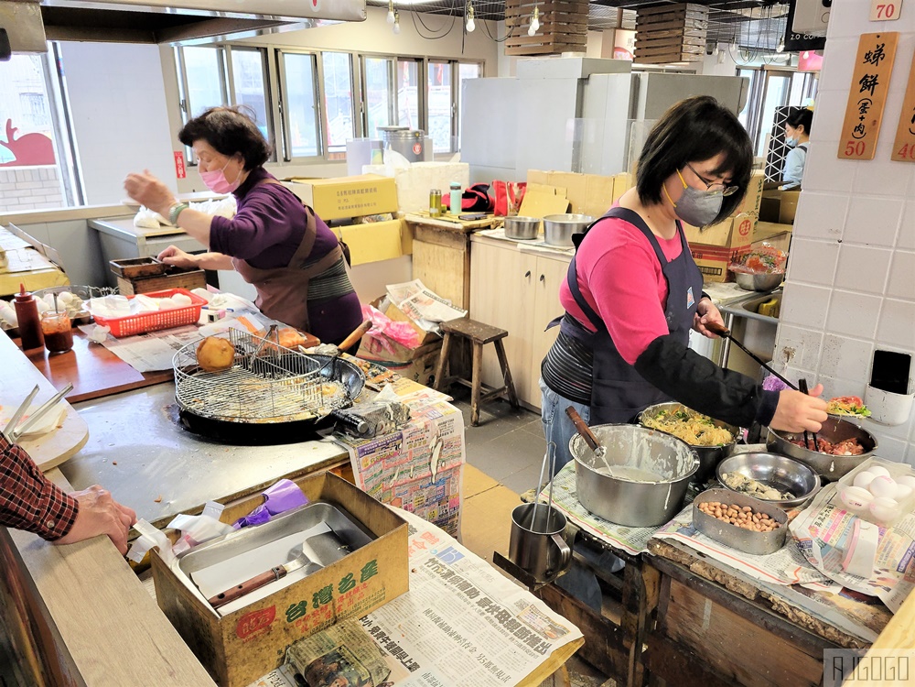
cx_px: 458
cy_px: 344
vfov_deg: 53.1
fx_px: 687
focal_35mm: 26
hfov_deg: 67.3
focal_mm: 5.4
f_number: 1.8
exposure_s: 1/60
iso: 200
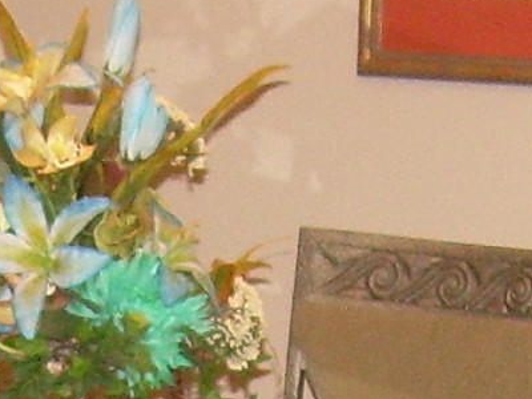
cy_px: 815
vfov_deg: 6.7
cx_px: -15
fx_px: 3320
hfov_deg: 9.1
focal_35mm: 216
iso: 200
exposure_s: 1/60
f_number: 2.8
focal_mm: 6.3
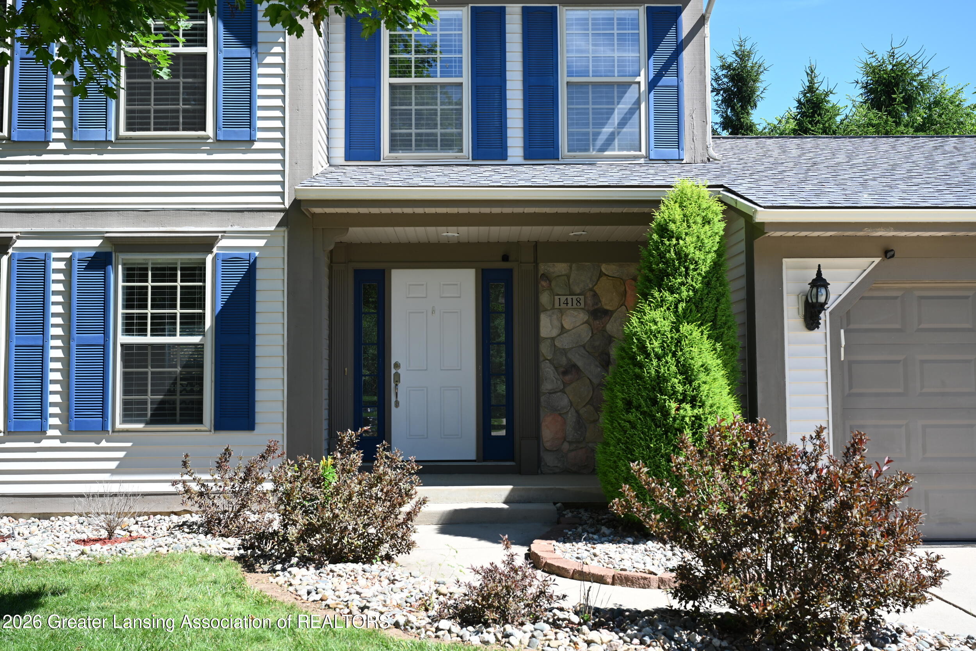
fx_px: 1003
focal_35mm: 37
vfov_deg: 35.9
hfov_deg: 51.9
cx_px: 488
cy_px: 326
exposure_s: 1/250
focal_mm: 37
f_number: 5.6
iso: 125
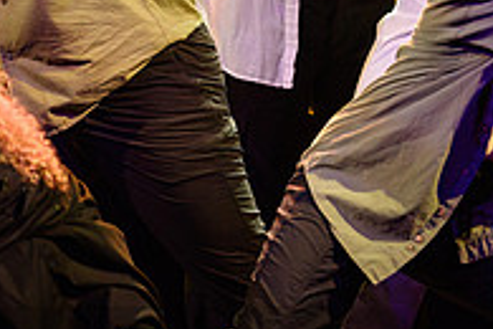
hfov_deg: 3.4
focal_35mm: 606
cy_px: -5
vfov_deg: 2.3
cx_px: 334
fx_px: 8298
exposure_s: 1/320
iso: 1600
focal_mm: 185
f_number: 2.8
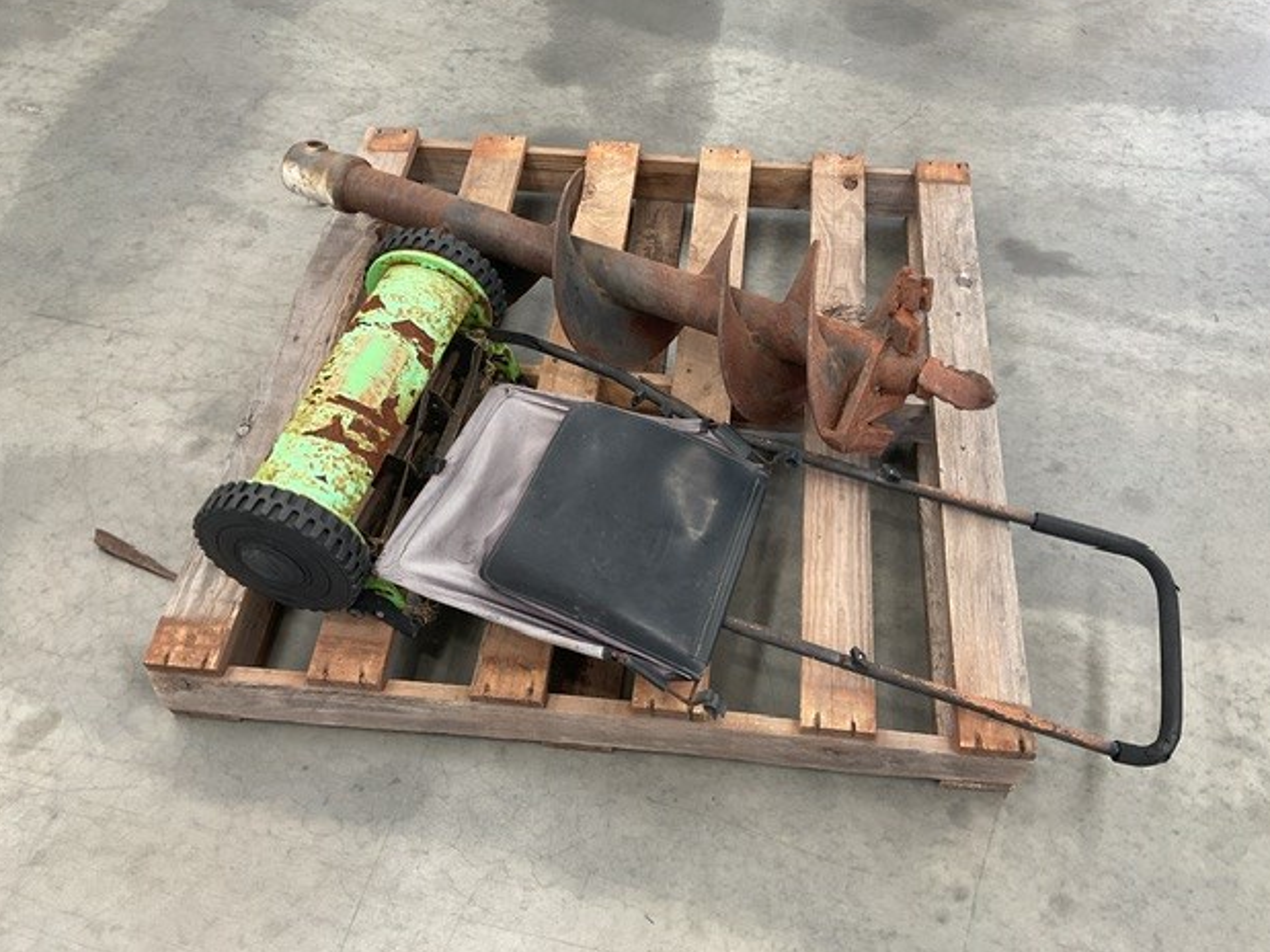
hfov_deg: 60.0
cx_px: 644
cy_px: 466
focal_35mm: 30
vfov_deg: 46.8
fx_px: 1100
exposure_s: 1/50
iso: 50
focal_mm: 3
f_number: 1.8
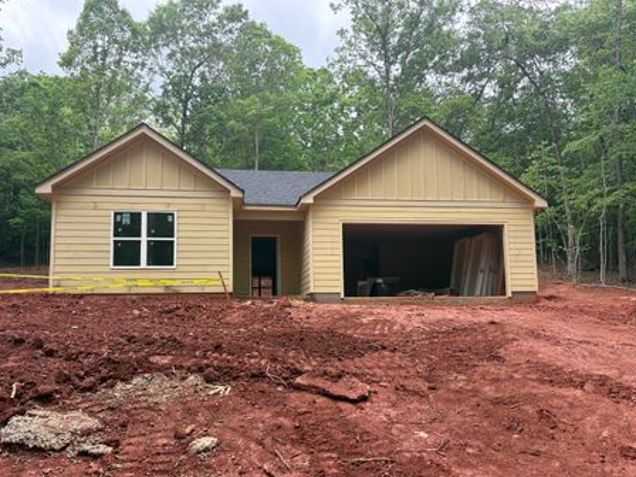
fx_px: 533
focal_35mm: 29
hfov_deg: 61.6
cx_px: 305
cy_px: 262
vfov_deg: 48.2
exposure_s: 1/708
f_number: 1.6
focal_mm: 5.96
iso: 64
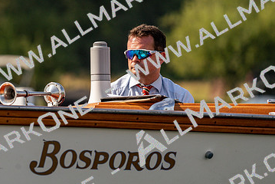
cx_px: 70
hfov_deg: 3.4
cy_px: 94
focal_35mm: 607
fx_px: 4640
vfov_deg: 2.3
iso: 250
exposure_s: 1/1600
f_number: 6.3
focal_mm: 376
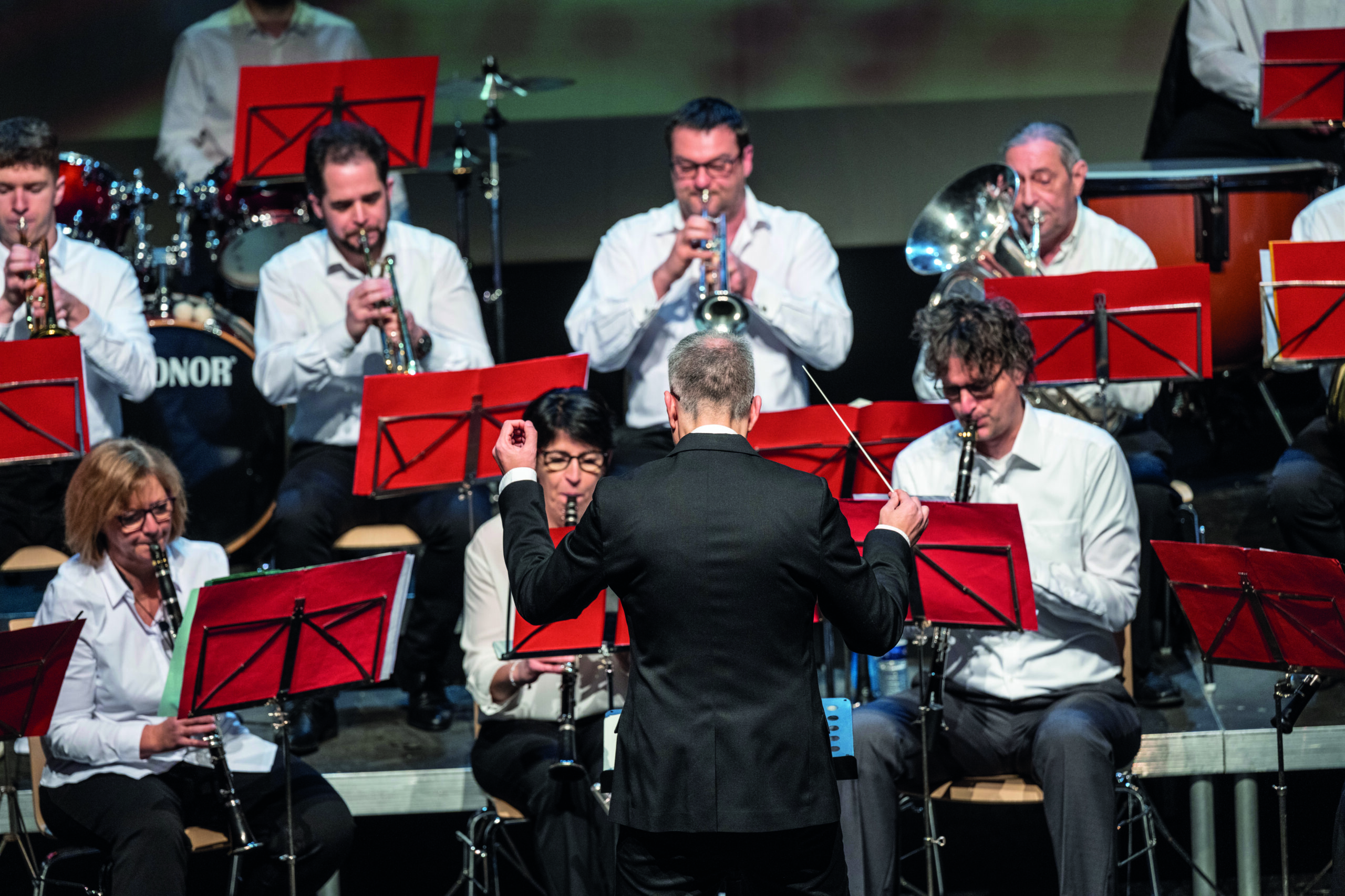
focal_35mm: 200
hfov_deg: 10.3
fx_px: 7472
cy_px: 448
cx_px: 672
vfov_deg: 6.9
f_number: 4
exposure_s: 1/200
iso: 1000
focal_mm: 200
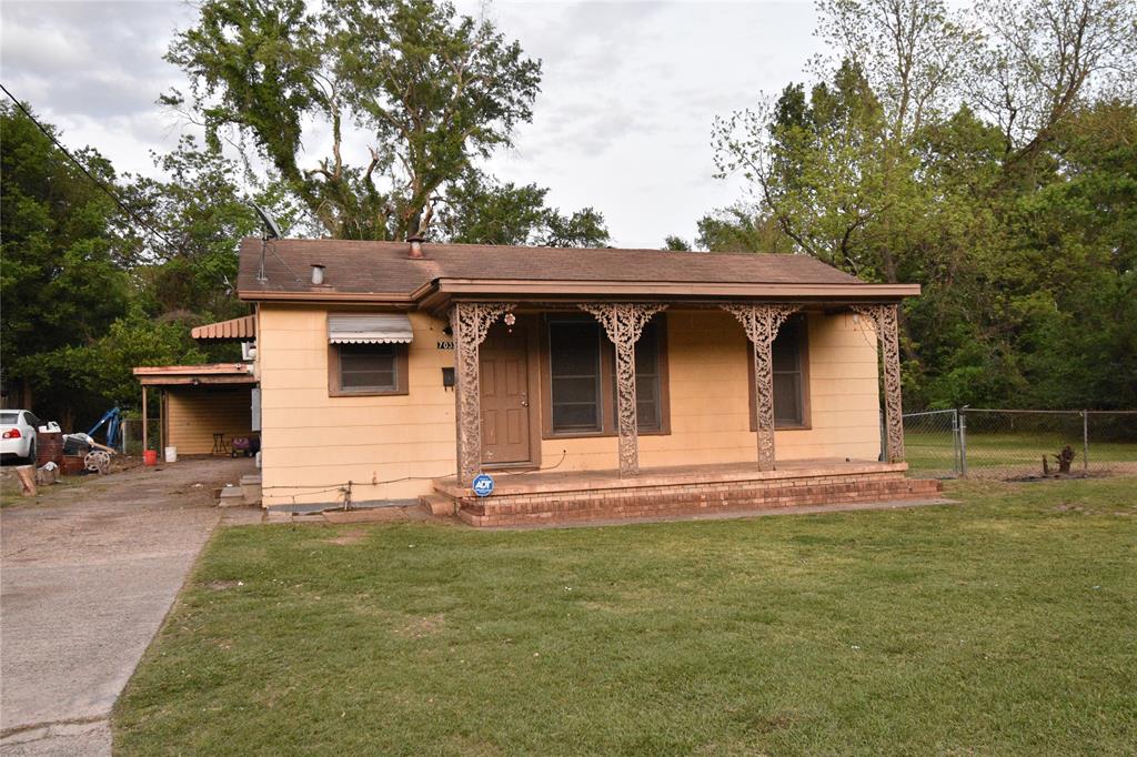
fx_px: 947
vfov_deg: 43.6
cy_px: 378
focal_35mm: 30
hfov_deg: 61.9
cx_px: 568
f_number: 6.3
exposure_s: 1/30
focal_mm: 20
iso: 2500
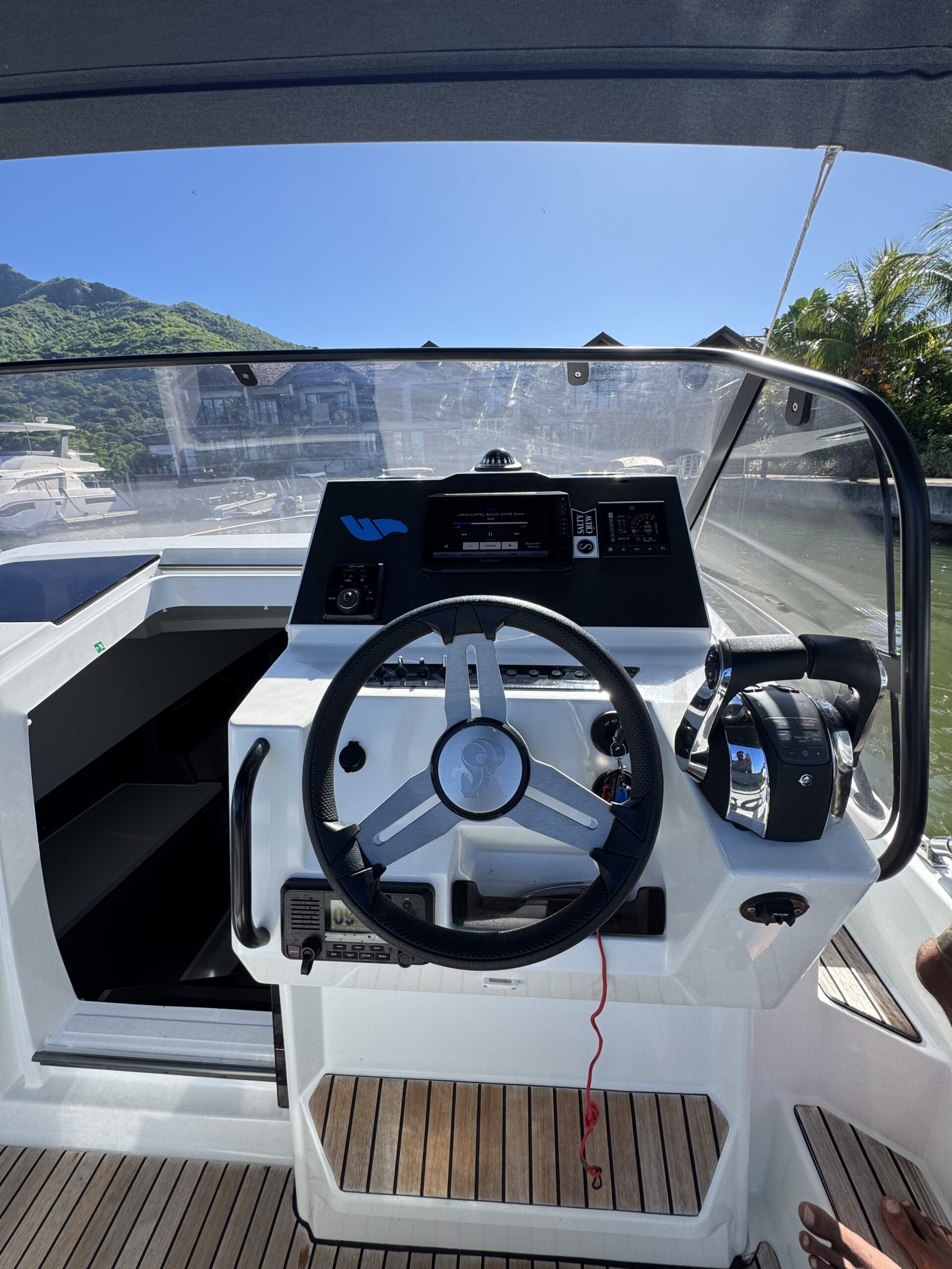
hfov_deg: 85.7
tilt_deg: -16.3
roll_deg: +2.4
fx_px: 513
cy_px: 634
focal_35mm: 14
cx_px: 476
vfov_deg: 102.1
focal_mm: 2.22
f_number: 2.2
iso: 50
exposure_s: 1/636
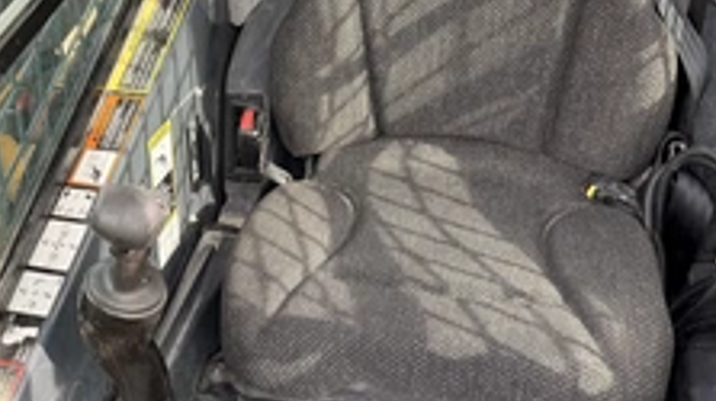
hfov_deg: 42.9
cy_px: 167
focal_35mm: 47
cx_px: 215
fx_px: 892
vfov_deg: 25.3
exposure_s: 1/421
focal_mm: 6.76
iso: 80
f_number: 1.78
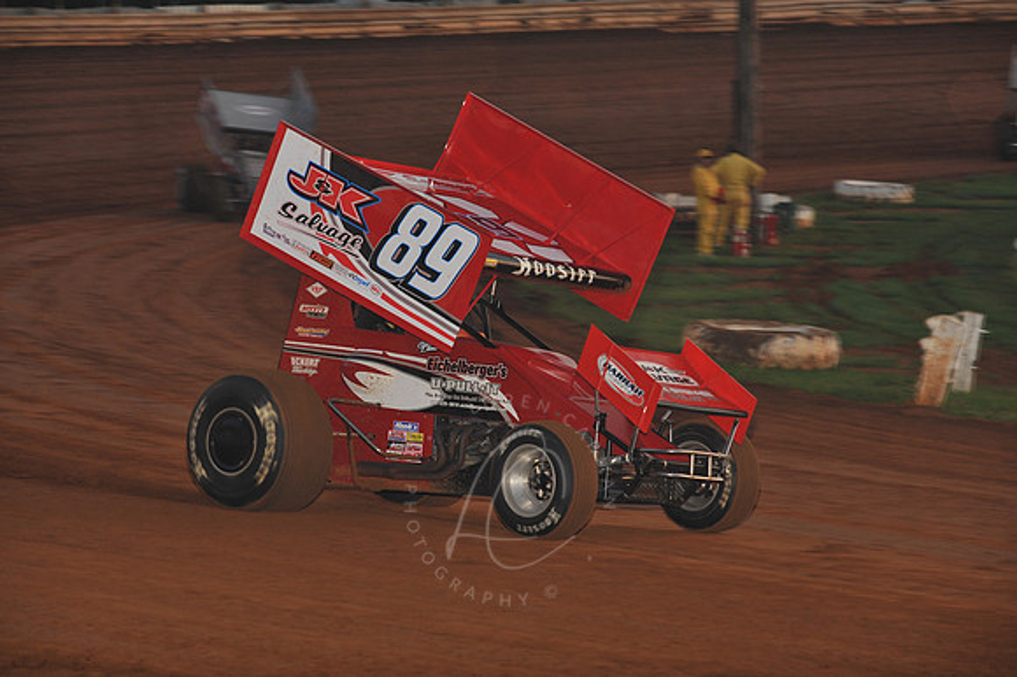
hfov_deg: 13.3
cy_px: 338
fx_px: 4376
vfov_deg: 8.8
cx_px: 508
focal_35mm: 155
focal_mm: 155
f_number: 7.1
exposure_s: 1/320
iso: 800
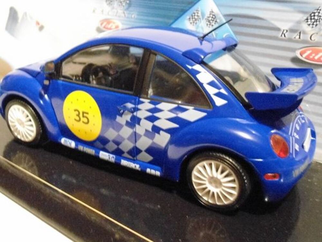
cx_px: 161
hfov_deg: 50.1
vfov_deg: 38.7
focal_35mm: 37
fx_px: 344
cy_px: 121
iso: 1600
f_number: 3.2
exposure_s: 1/10
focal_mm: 6.7
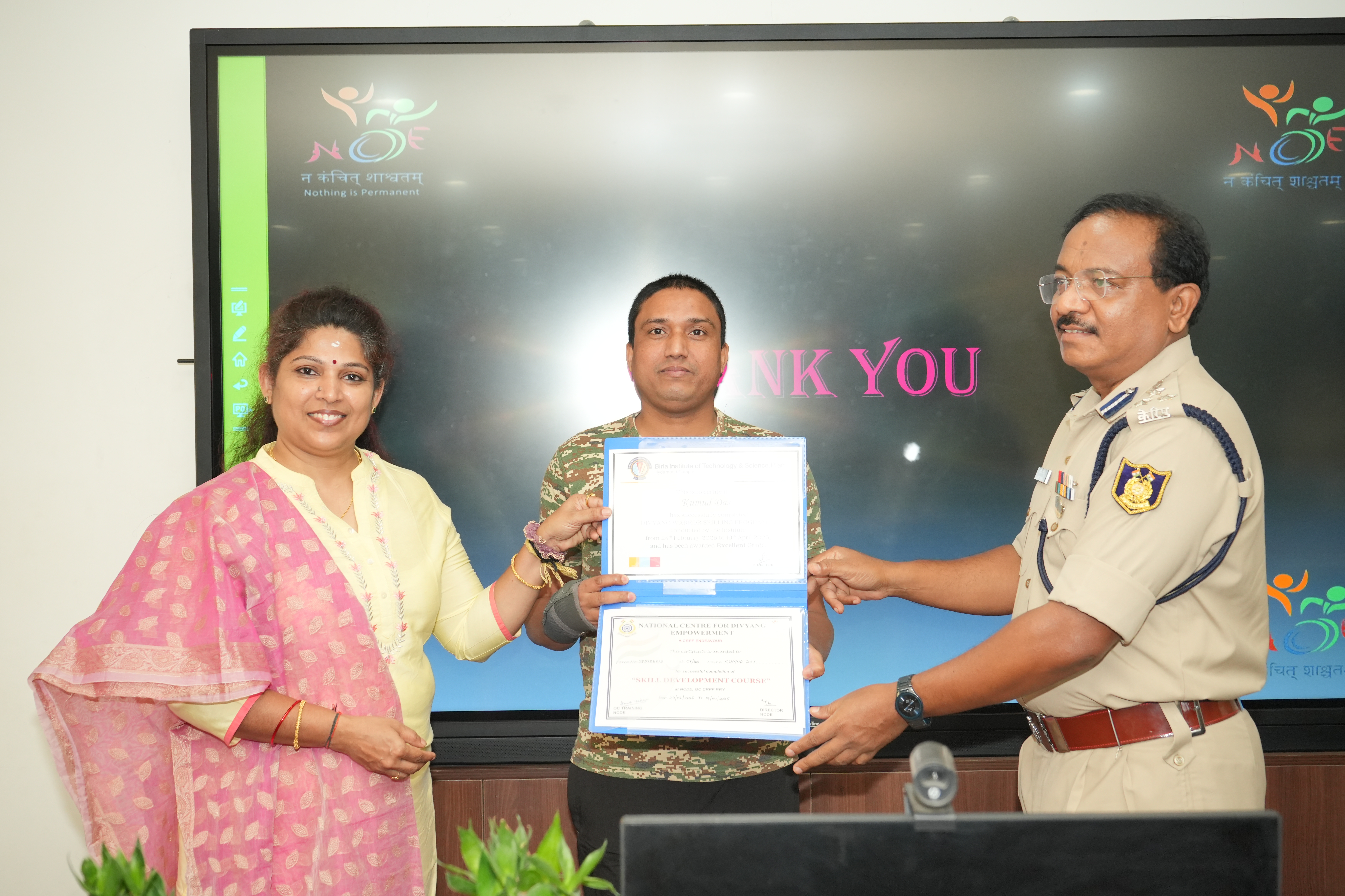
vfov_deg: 32.6
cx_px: 672
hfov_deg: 47.4
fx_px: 1532
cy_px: 448
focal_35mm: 41
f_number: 5.6
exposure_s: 1/125
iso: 2000
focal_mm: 41
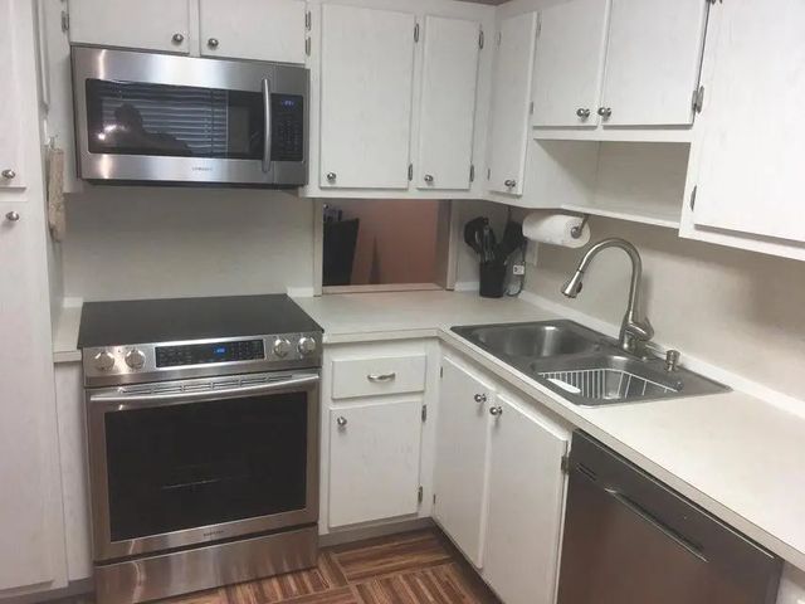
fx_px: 674
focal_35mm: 29
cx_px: 402
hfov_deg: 61.7
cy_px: 302
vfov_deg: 48.2
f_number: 2.2
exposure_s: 1/36
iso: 25
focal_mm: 4.15
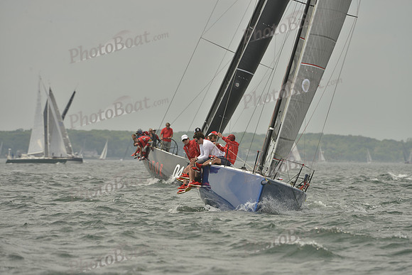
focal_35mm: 400
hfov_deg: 5.2
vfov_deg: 3.4
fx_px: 4579
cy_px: 138
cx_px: 206
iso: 280
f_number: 8
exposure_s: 1/1000
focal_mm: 400
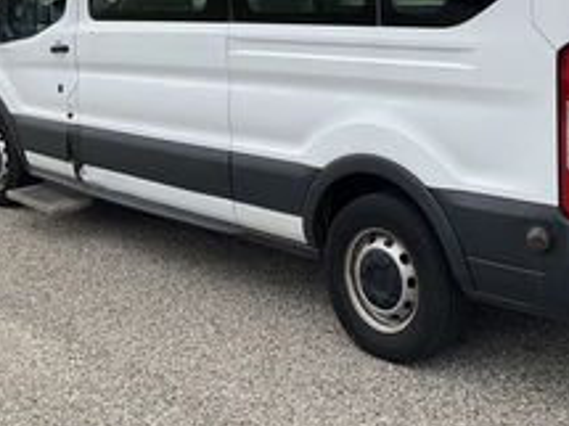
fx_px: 887
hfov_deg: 34.7
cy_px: 53
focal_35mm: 54
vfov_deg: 26.2
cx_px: 439
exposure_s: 1/1786
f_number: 1.8
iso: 25
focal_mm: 3
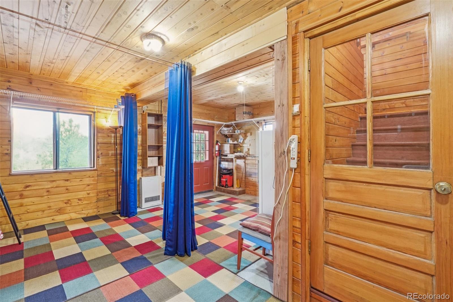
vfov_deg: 77.3
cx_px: 226
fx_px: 189
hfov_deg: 100.4
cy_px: 151
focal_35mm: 15
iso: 800
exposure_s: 1/1.25
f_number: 8
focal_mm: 10
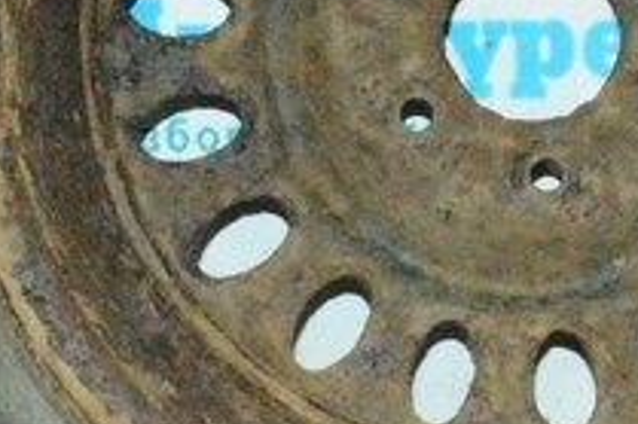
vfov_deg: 9.3
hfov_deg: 13.9
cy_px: 63
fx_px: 2603
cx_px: 501
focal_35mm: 147
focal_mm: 20
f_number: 22
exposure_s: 1/100
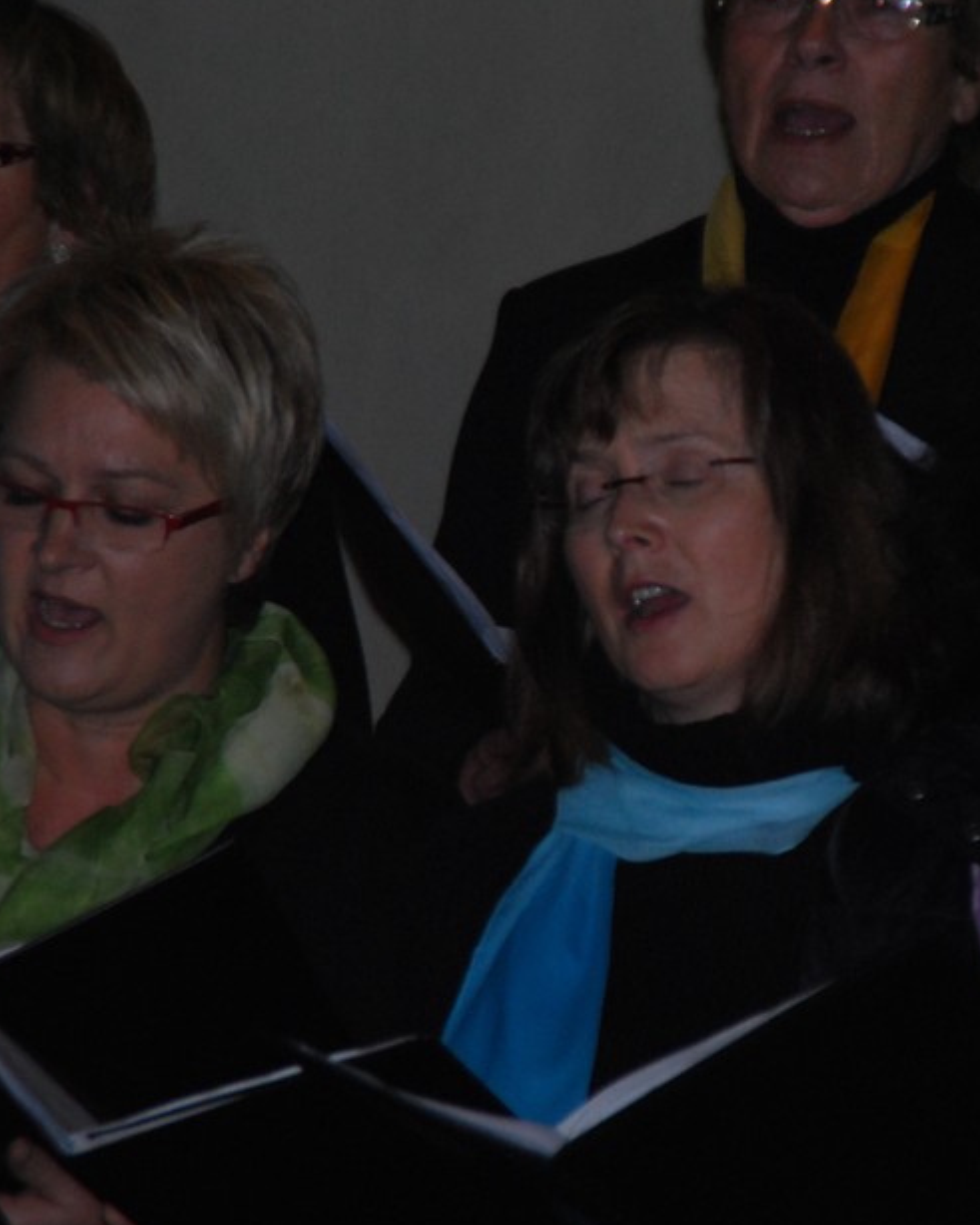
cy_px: 643
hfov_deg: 3.4
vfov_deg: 4.2
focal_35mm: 459
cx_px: 751
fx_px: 16645
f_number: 6.3
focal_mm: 200
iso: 800
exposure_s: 1/60
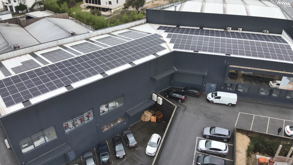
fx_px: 210
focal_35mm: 27
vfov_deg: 42.9
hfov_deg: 69.9
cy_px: 85
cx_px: 144
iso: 100
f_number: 2.8
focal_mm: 4.4
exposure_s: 1/100
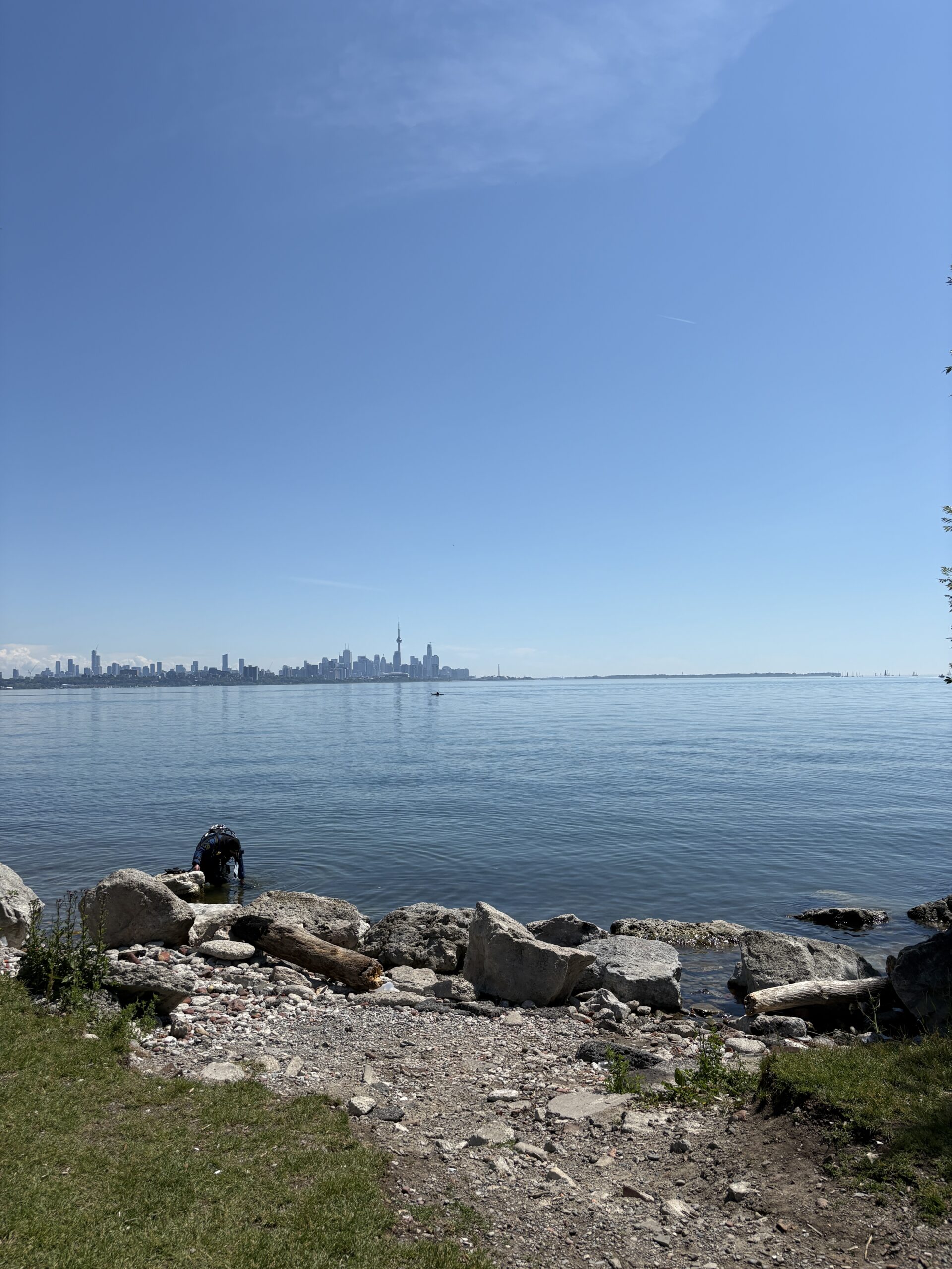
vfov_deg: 67.3
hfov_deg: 53.1
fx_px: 953
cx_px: 476
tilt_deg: +4.9
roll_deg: +1.5
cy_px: 634
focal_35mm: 26
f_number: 1.6
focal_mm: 5.96
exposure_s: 1/6993
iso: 50
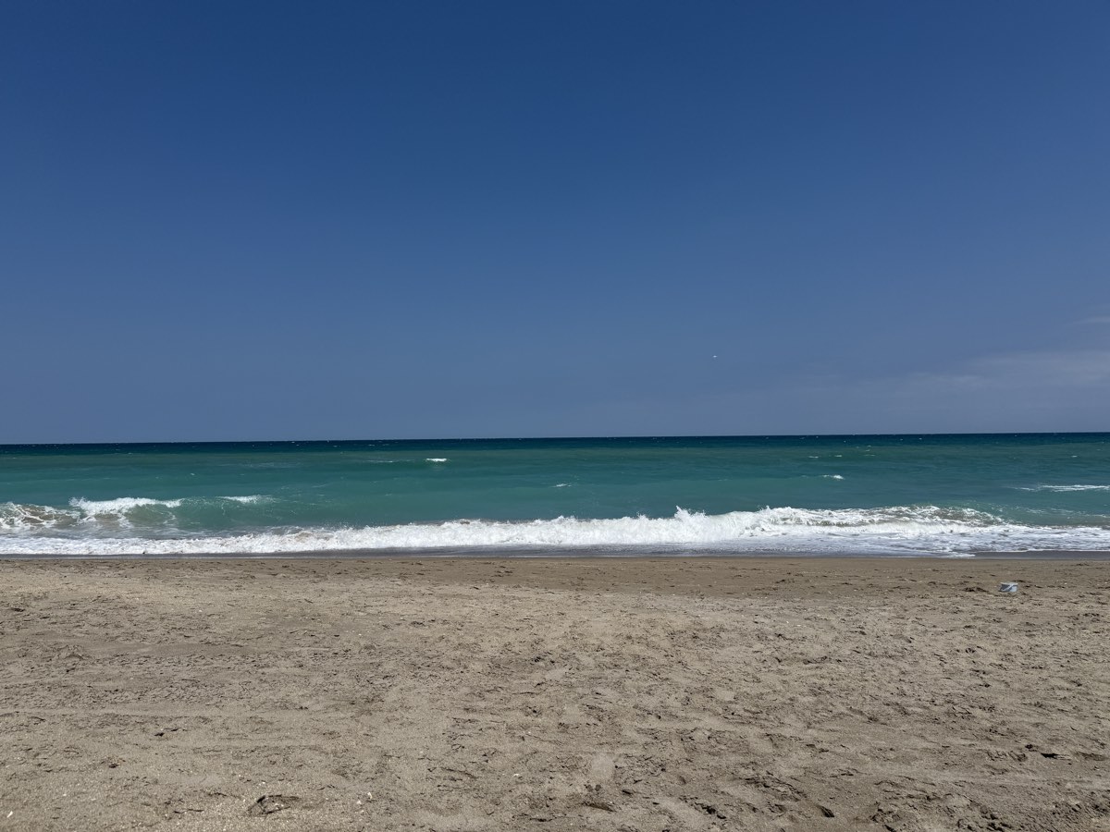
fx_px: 770
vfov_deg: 56.8
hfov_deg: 71.6
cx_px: 555
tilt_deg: +1.5
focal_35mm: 24
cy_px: 416
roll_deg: +0.6
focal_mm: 6.76
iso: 80
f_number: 1.78
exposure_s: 1/11905
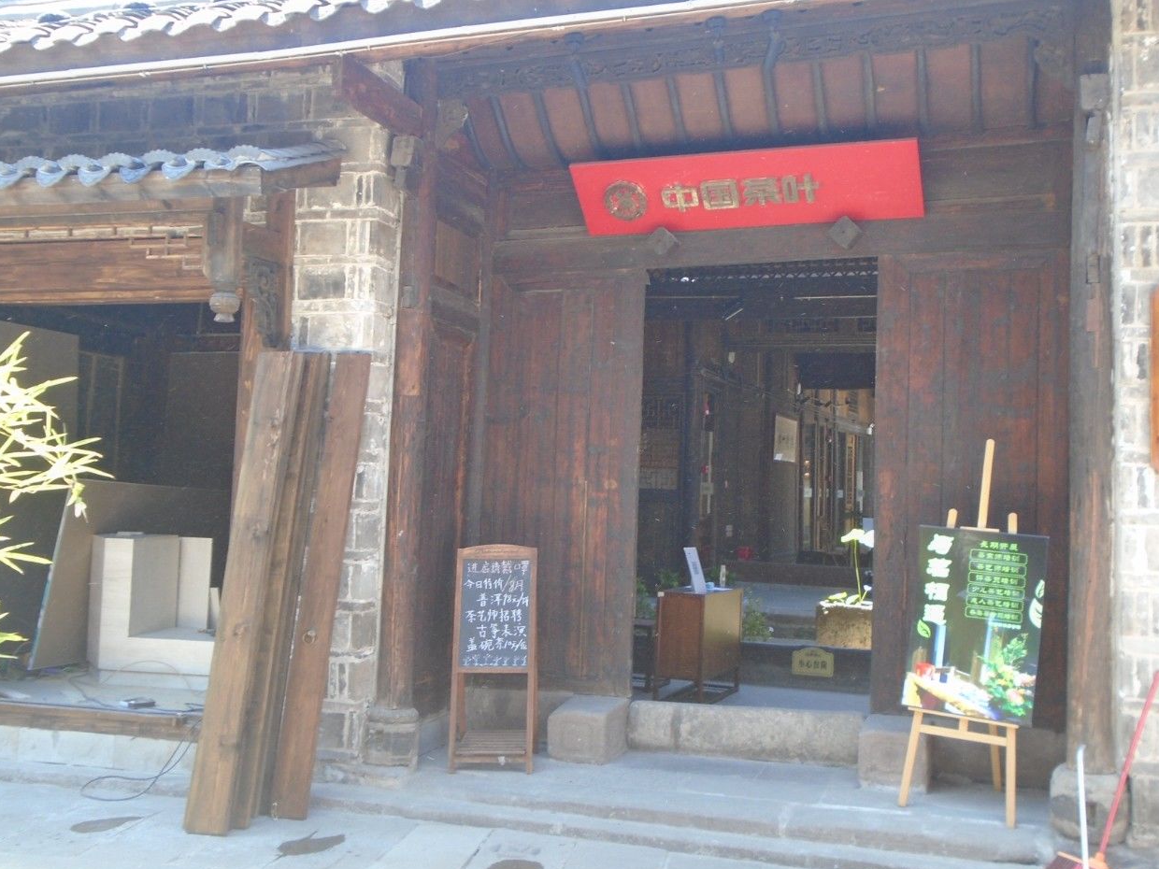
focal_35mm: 35
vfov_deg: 40.7
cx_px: 651
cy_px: 400
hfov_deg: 52.5
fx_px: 1172
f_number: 3.5
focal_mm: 5.5
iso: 100
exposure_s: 1/40
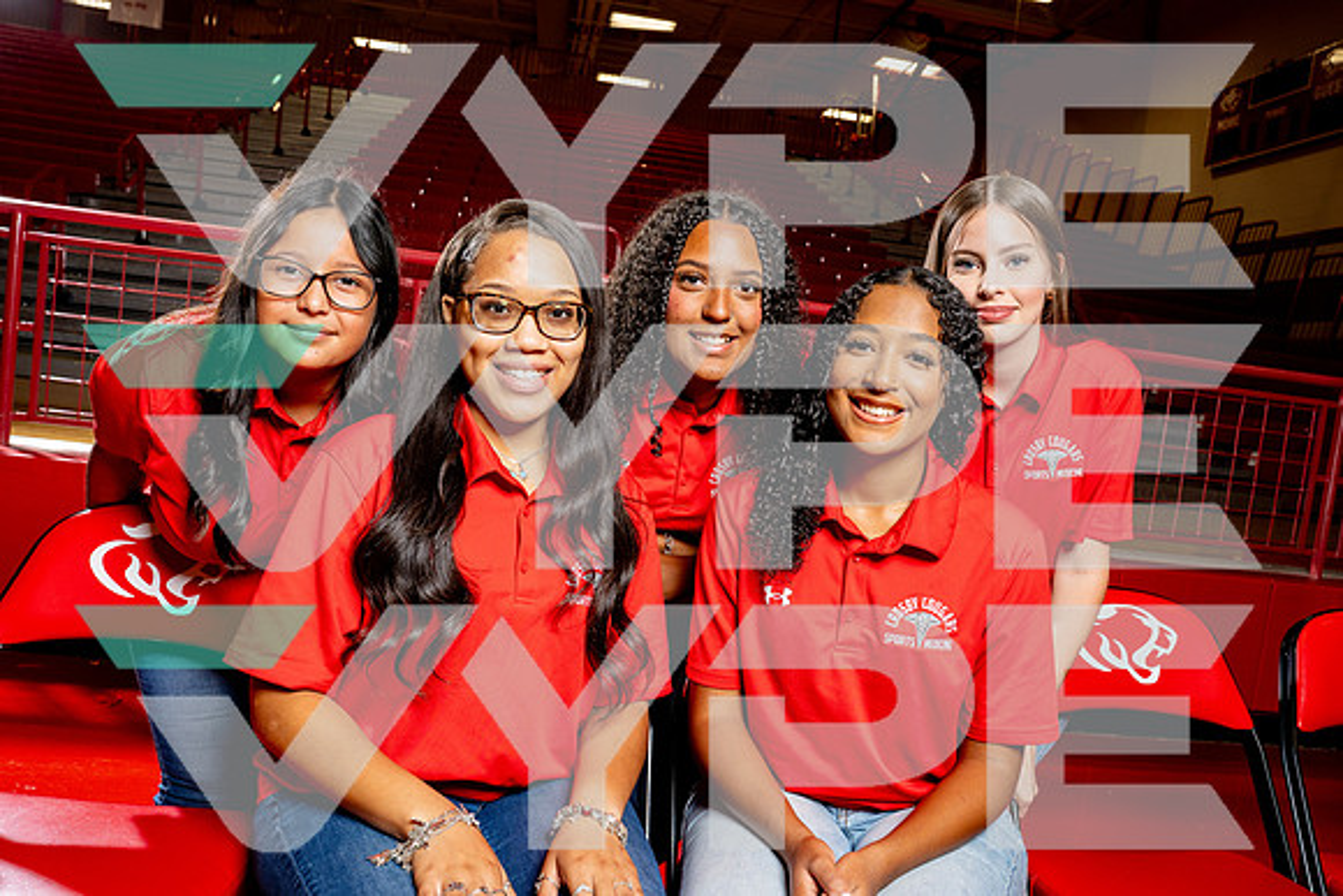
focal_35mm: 28
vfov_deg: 46.4
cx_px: 672
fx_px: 1045
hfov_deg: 65.5
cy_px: 448
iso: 400
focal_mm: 28
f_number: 8
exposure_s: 1/125
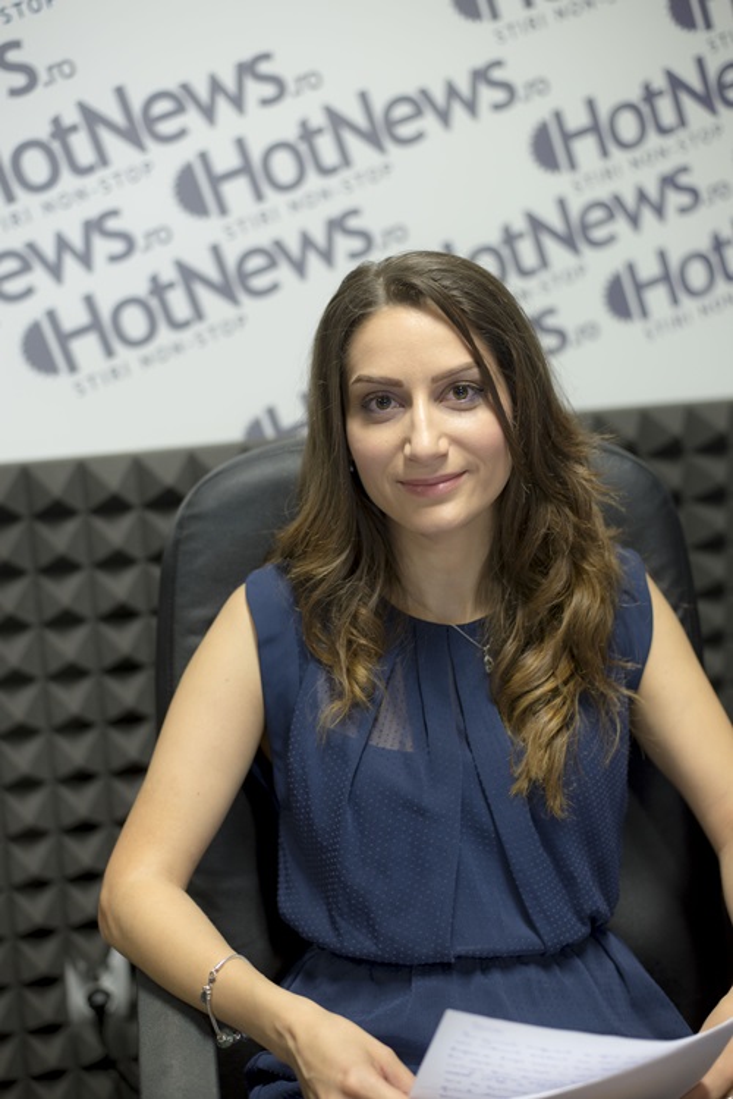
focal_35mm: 50
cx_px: 366
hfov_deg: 27.0
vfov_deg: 39.6
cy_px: 550
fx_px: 1526
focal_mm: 50
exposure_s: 1/40
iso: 640
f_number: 2.8
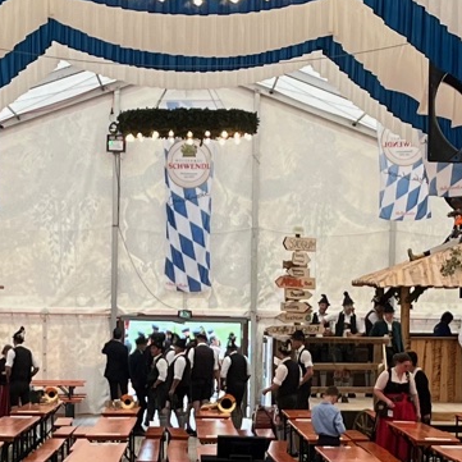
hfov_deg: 12.5
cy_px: 499
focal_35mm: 140
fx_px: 2114
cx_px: 253
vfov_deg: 12.3
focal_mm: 5.1
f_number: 1.6
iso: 50
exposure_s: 1/100
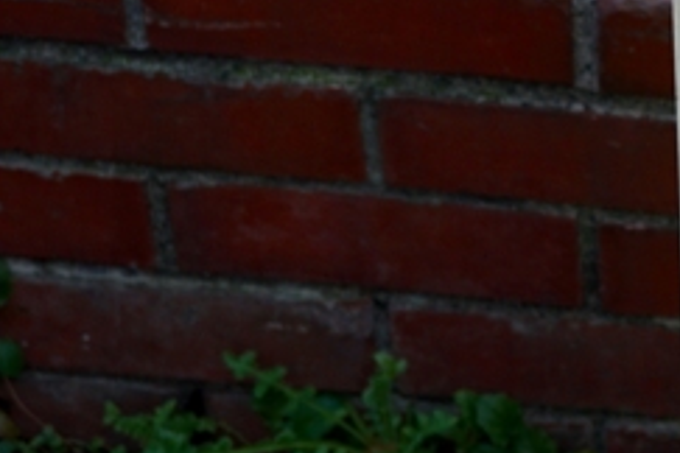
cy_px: -82
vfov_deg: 7.2
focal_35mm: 190
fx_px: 3589
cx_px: 1178
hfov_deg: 10.3
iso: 100
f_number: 4
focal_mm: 30
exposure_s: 1/160
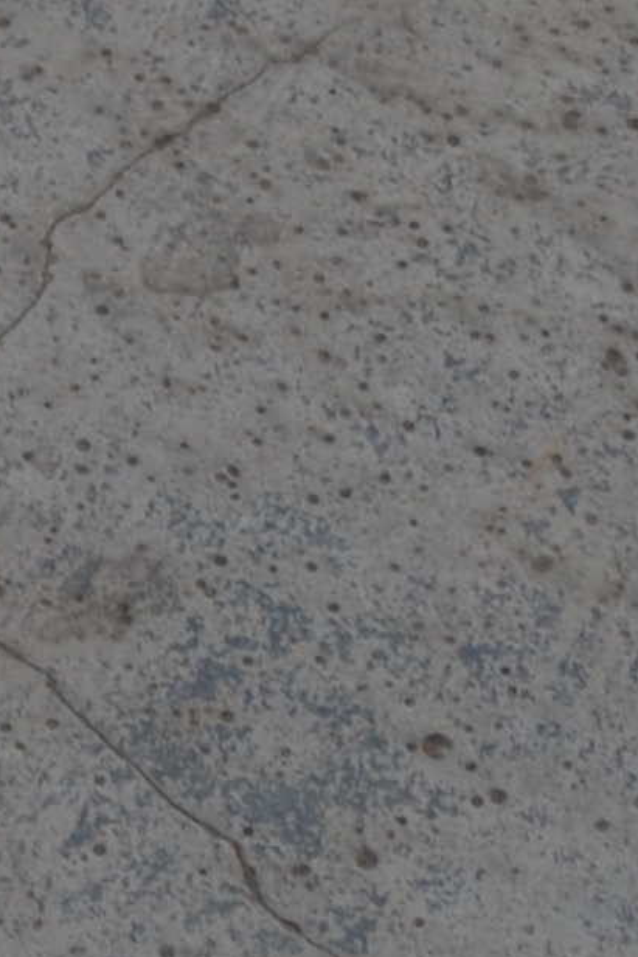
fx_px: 5958
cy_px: -485
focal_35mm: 224
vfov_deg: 9.0
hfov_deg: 5.7
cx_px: -1260
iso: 100
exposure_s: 1/125
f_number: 5.6
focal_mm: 20
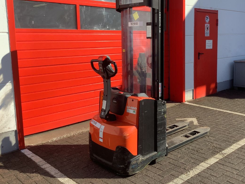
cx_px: 143
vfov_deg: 37.6
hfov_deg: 48.8
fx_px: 269
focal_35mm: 38
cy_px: 75
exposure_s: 1/791
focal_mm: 3.3
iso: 25
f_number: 2.4
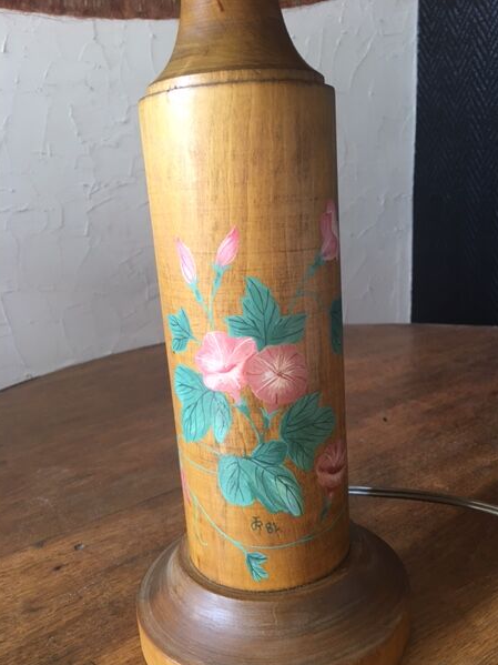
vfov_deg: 58.3
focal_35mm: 31
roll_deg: +2.3
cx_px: 261
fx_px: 595
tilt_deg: -14.7
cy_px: 354
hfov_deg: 45.4
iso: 50
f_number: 2.2
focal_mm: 4.15
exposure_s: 1/17
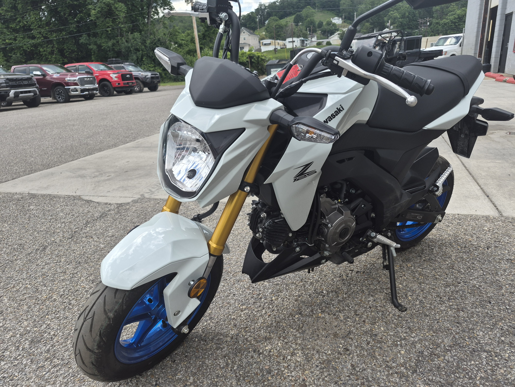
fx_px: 342
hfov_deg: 73.9
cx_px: 258
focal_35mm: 23
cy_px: 194
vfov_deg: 58.9
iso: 80
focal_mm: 5.4
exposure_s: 1/2104
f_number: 1.8
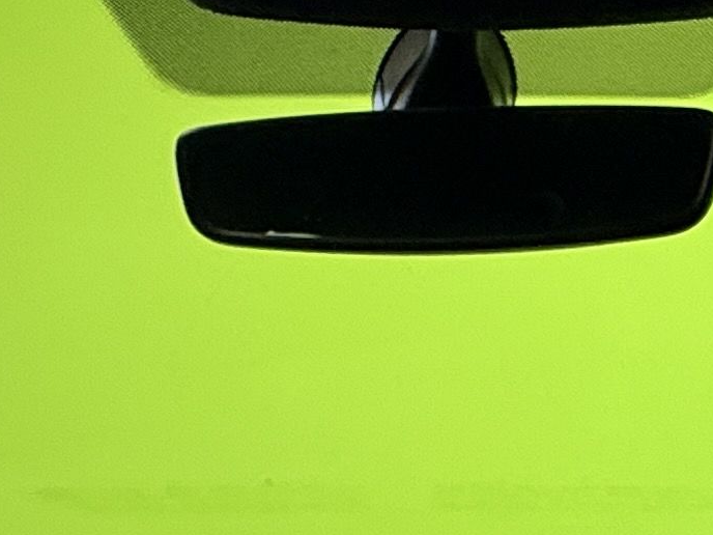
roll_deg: -0.4
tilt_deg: -10.7
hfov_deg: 23.8
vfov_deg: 16.6
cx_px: 402
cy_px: 769
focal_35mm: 82
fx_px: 1689
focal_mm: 2.22
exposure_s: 1/100
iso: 200
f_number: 2.2
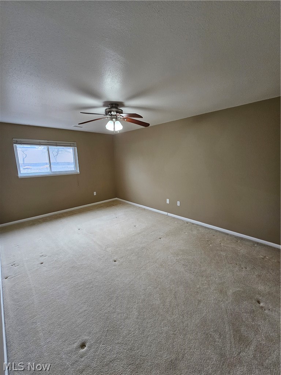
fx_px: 141
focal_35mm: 13
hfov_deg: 89.9
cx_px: 140
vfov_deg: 106.2
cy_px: 188
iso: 80
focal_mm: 2.2
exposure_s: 1/60
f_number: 2.2
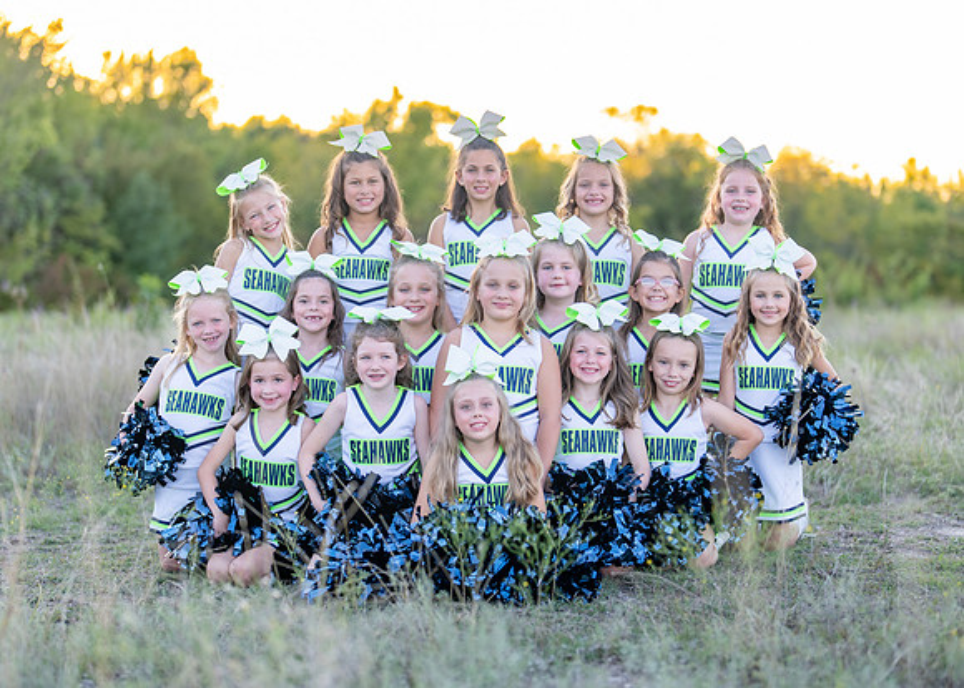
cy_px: 377
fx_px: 1928
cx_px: 524
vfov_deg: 20.2
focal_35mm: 70
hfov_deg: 28.1
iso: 100
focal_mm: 50
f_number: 1.2
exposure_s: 1/500
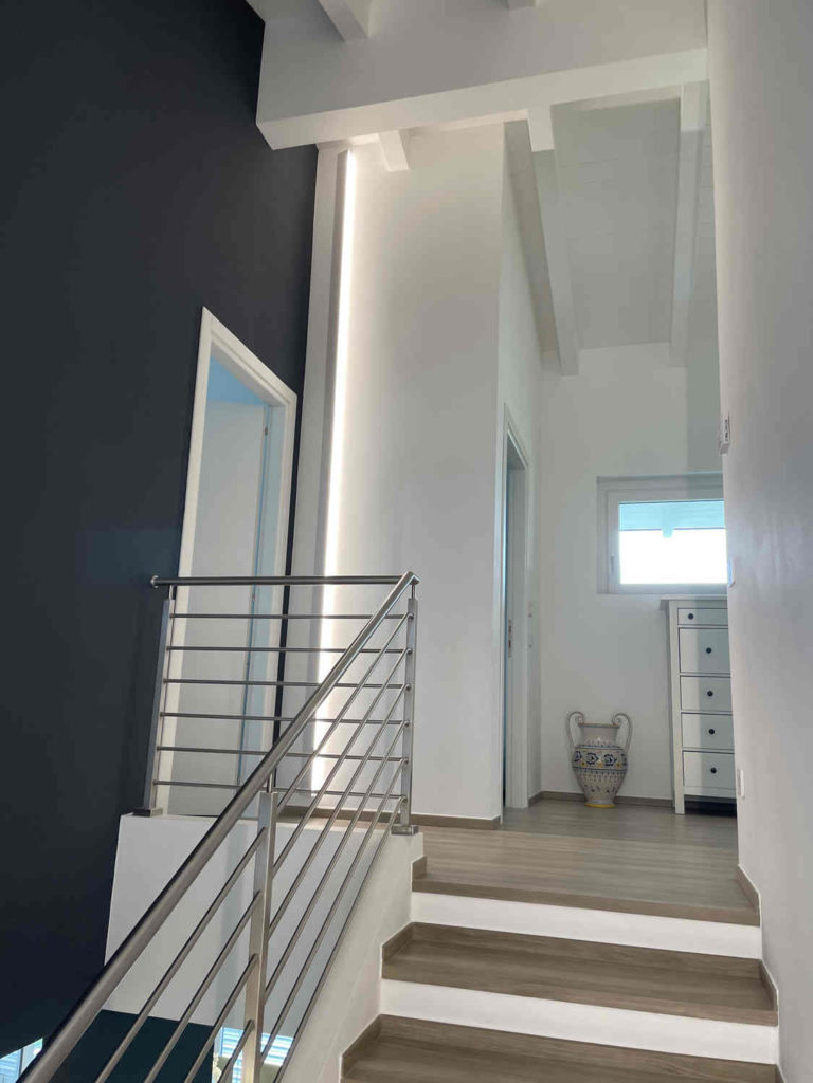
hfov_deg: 53.1
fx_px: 814
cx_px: 406
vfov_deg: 67.3
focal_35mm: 26
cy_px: 542
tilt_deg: +11.4
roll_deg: -2.5
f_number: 1.6
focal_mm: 4.2
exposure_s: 1/100
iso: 80
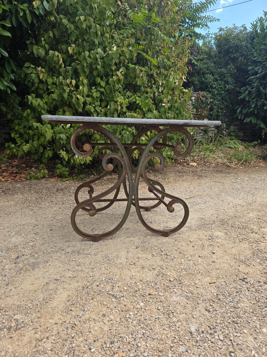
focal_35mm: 23
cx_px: 134
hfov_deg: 58.9
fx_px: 237
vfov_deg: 73.9
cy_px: 178
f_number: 1.7
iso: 25
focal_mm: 6.3
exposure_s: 1/359
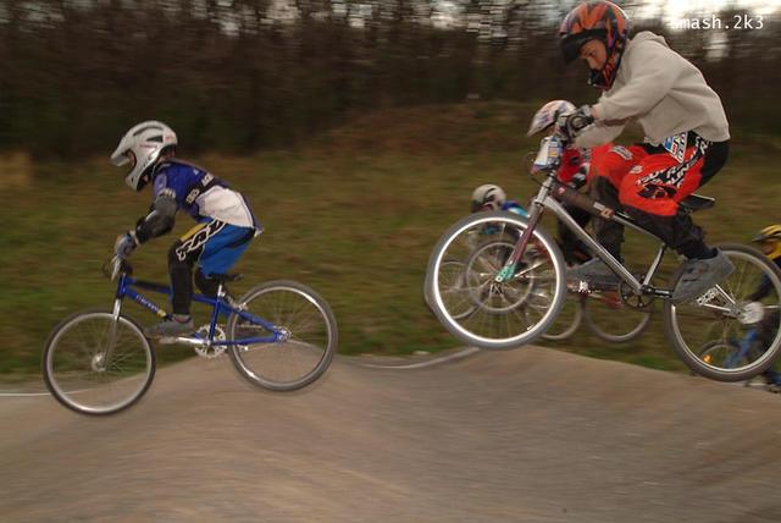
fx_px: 717
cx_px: 390
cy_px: 262
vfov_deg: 40.0
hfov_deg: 57.2
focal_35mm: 33
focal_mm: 22
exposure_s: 1/125
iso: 100
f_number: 8
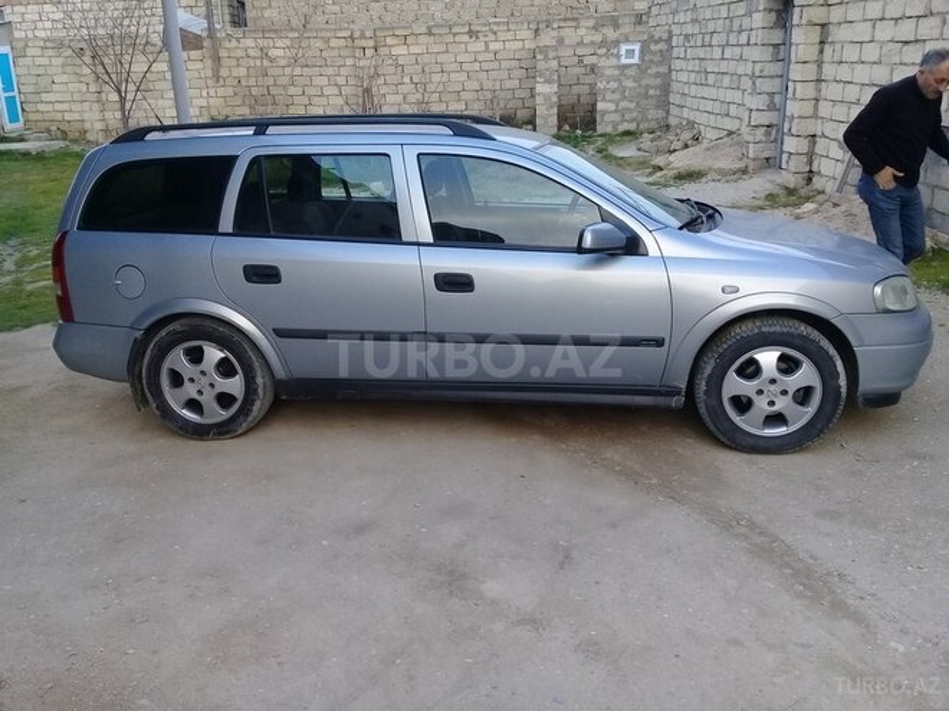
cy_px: 356
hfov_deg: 58.4
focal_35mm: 31
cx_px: 474
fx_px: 850
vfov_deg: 45.4
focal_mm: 3.3
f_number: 2.2
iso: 50
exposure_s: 1/106
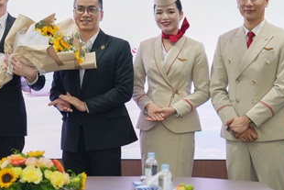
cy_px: 31
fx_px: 1839
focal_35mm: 233
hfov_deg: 8.8
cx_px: 13
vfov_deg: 5.9
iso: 800
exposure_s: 1/160
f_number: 2.8
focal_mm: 99
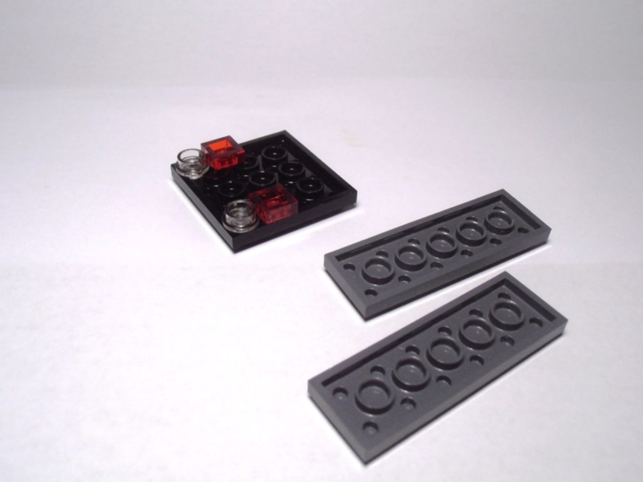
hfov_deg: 50.1
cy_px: 241
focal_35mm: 37
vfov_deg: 38.7
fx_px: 687
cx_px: 322
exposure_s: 1/60
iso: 80
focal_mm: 6.61
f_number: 3.9
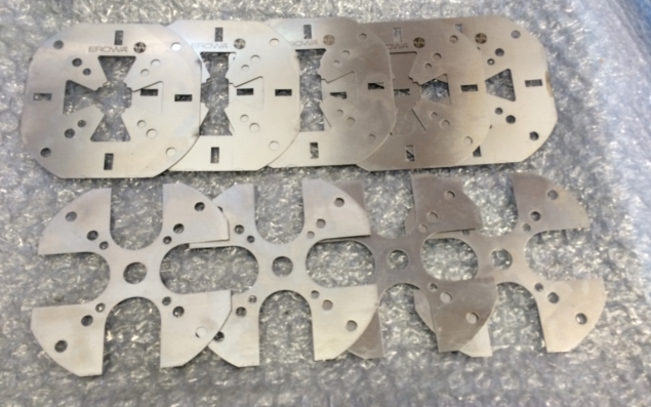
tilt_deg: -71.0
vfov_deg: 40.5
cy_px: 180
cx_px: 326
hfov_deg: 61.2
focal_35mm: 31
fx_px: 550
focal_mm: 4.15
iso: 40
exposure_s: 1/30
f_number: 2.2
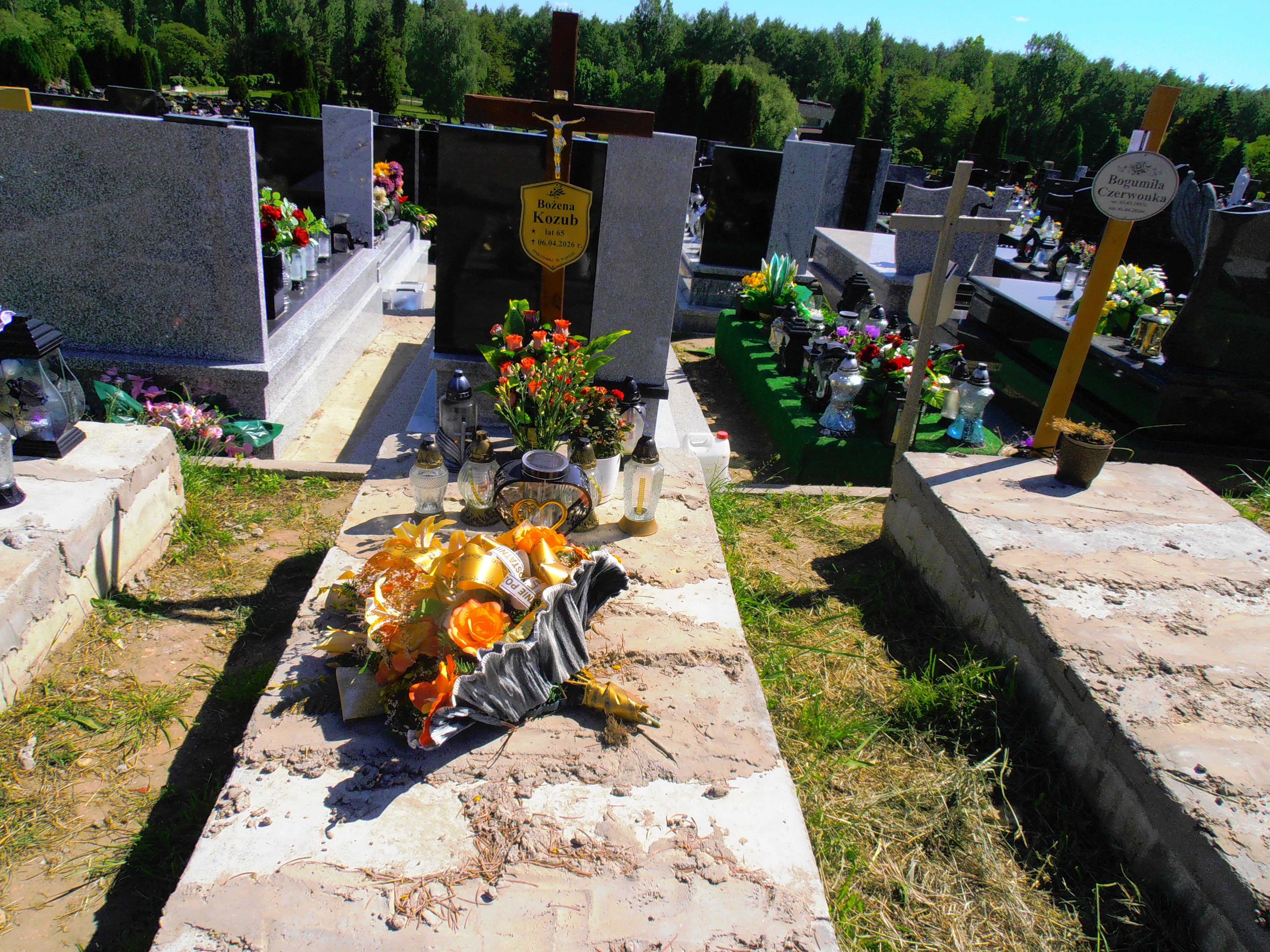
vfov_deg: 56.8
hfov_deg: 71.6
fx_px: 881
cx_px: 635
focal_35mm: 24
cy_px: 476
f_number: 3
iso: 80
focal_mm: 4.2
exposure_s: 1/1250
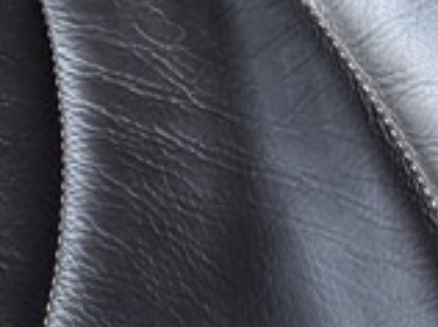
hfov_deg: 14.0
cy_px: 43
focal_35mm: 137
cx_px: -67
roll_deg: +1.5
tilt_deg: -19.9
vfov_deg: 10.7
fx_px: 1731
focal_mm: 6.76
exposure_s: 1/60
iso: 250
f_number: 1.78
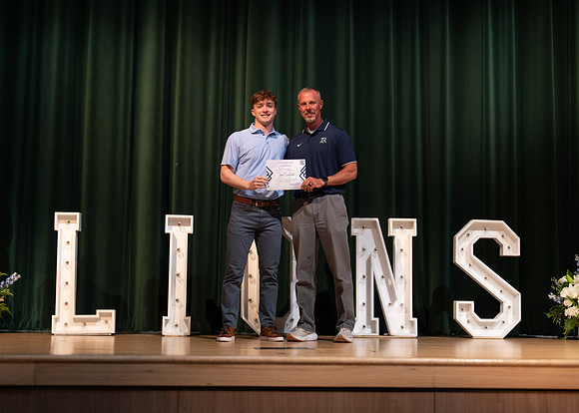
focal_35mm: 55
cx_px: 289
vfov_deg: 26.0
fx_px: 897
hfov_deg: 35.8
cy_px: 207
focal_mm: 50
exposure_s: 1/320
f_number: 1.2
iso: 500
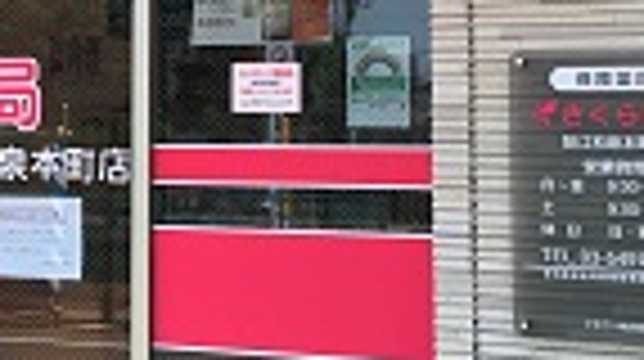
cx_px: -50
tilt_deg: +5.7
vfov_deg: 11.3
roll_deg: -0.2
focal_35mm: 106
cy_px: 14
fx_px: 1808
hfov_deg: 19.4
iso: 25
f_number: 2.2
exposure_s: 1/469
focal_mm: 4.15
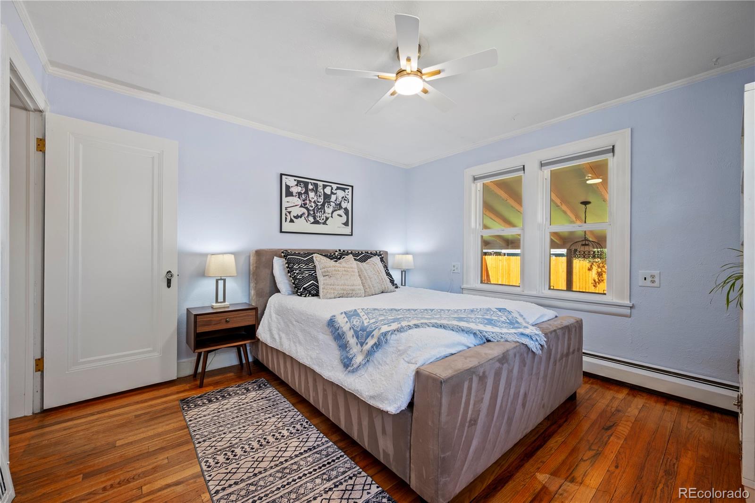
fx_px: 294
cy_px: 252
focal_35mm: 14
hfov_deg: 104.2
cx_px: 378
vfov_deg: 81.2
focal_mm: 14
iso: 400
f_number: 8
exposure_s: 1/8
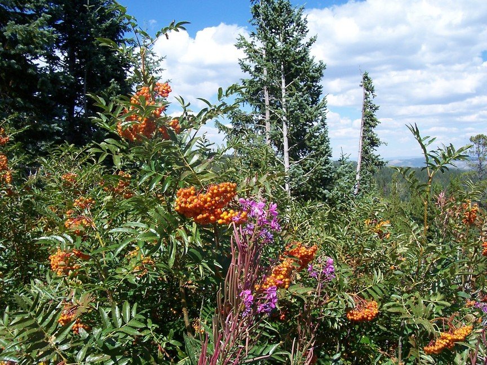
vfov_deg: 41.8
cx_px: 244
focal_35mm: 34
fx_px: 478
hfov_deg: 54.0
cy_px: 182
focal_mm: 5.6
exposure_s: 1/350
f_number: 5.6
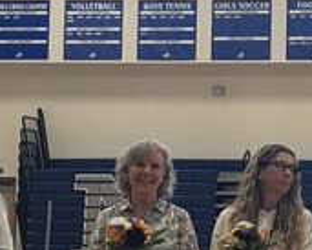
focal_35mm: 140
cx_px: 378
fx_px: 1293
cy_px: 128
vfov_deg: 11.0
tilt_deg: +4.8
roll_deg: -1.0
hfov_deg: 13.4
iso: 400
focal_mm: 6.76
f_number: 1.78
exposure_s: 1/59
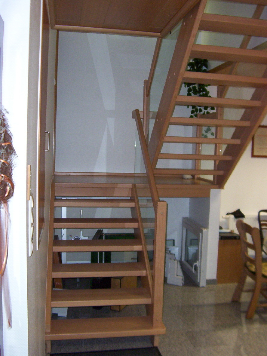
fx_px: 370
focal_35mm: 36
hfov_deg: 39.7
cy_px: 178
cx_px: 134
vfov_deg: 51.4
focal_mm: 5.54
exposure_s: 1/30
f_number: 2.76
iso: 140
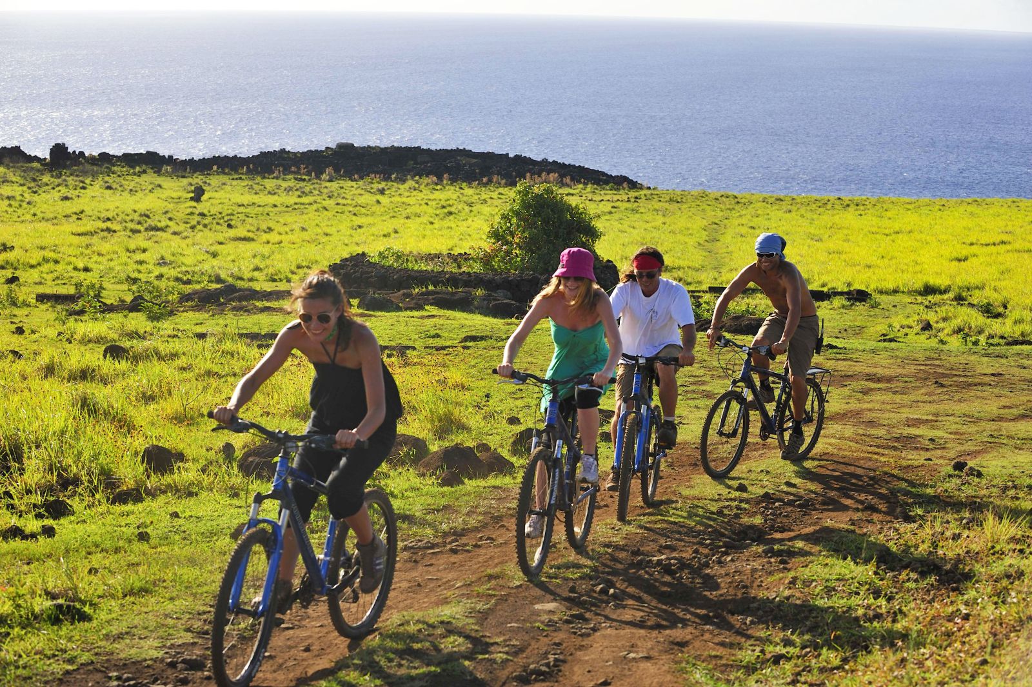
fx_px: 2149
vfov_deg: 18.2
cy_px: 344
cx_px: 516
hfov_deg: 27.0
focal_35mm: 75
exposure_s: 1/800
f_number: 6.3
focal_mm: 75
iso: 200
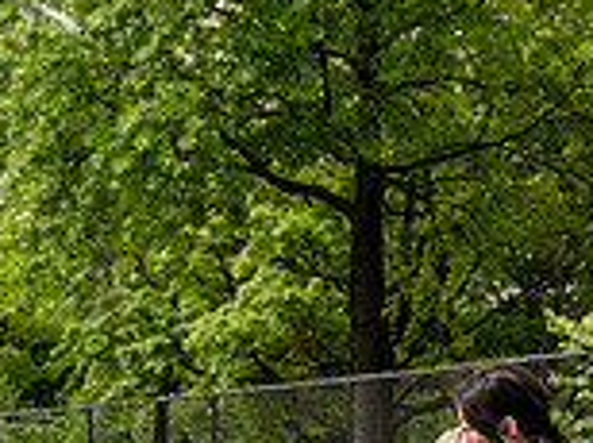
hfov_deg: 16.9
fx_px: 1967
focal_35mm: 115
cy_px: 585
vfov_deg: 12.4
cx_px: 36
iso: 200
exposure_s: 1/1000
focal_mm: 28
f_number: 4
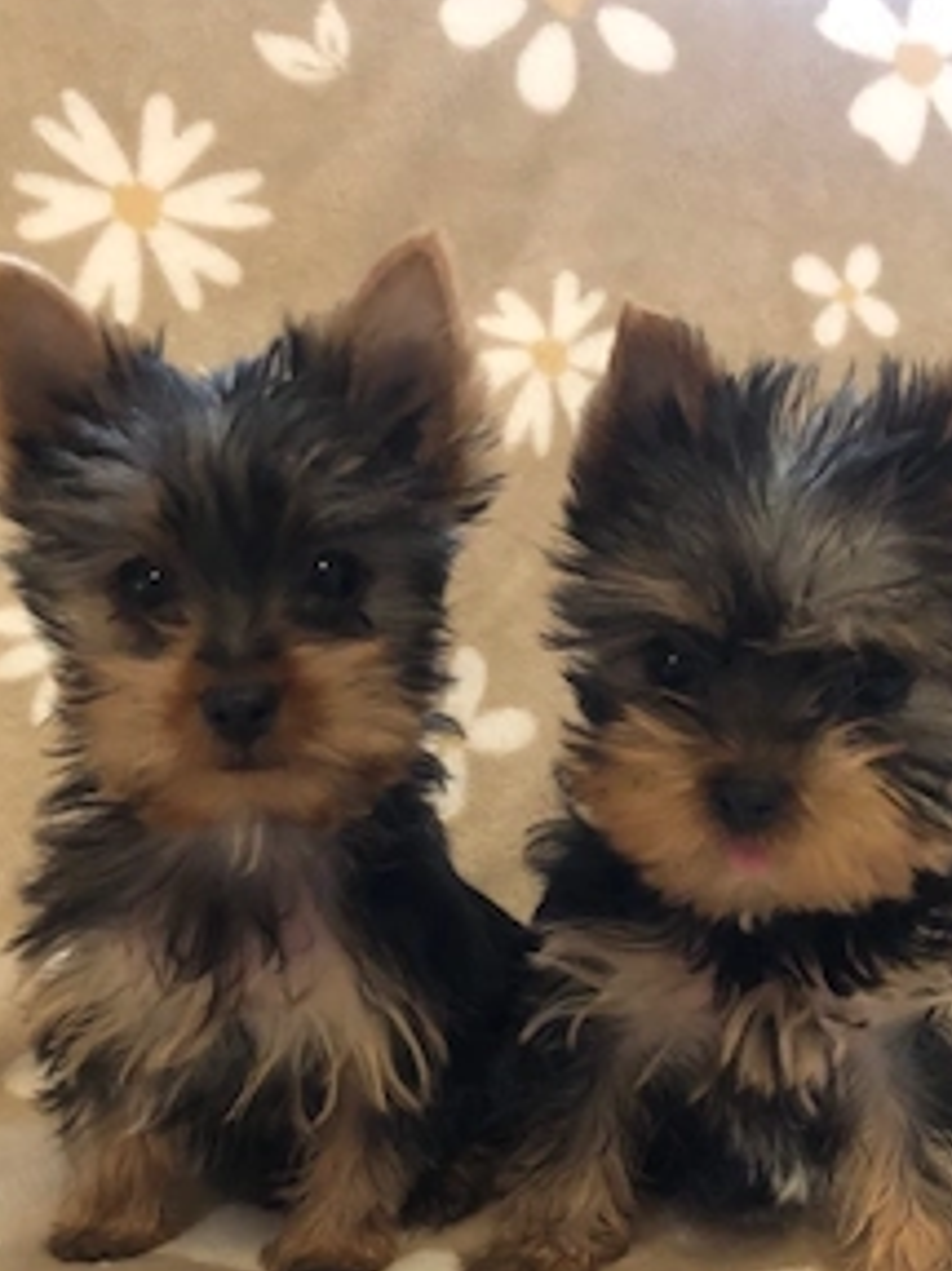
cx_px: 545
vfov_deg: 47.2
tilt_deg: -12.2
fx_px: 1431
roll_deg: -0.5
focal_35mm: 39
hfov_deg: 36.7
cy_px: 833
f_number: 1.8
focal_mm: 3.99
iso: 80
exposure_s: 1/6
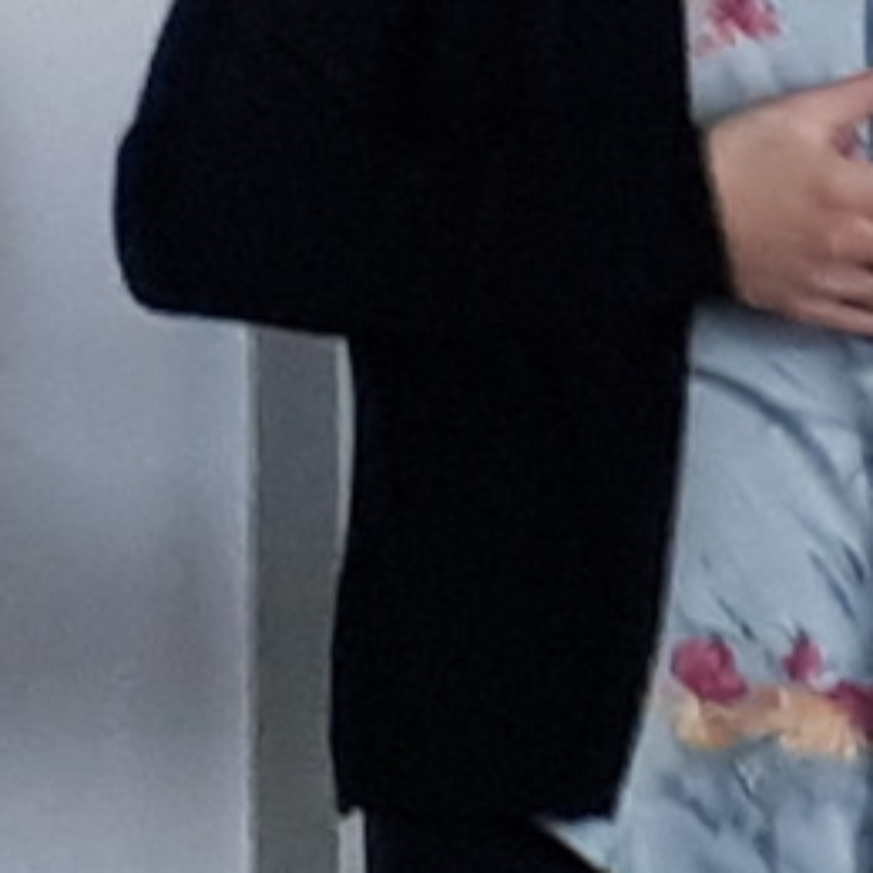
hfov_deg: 17.5
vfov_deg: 17.1
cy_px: -349
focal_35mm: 94
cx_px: 1098
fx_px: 2682
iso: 200
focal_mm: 3.6
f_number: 1.9
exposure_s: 1/20
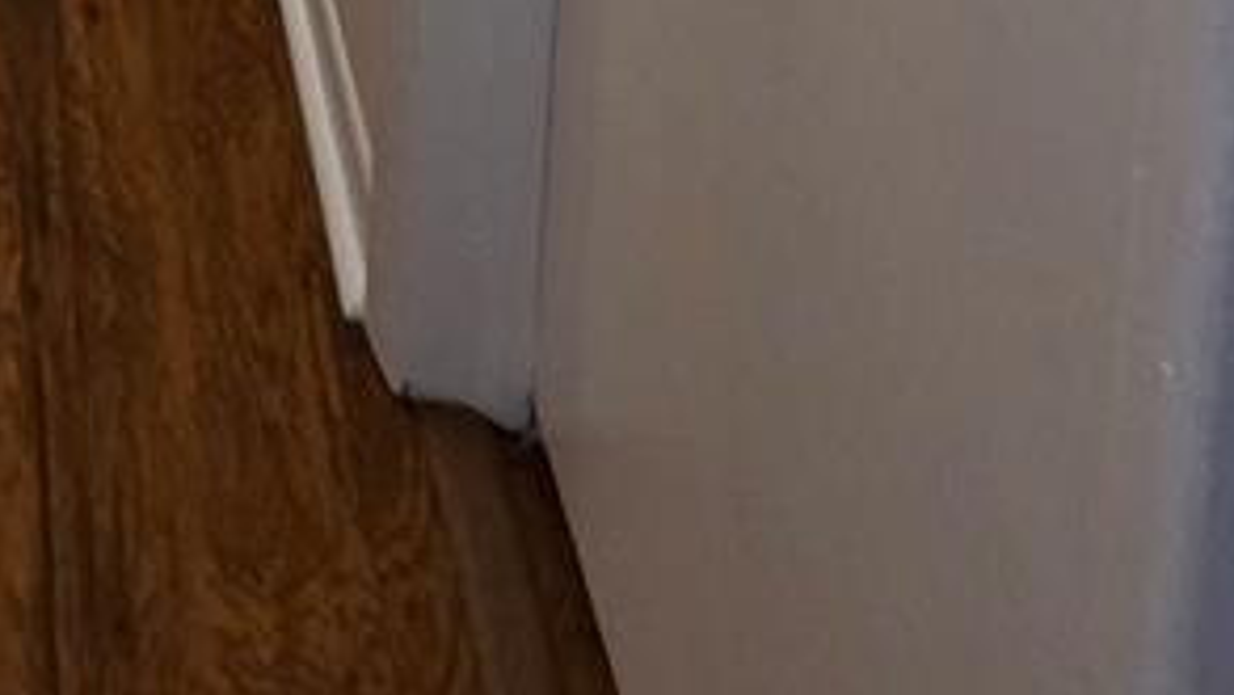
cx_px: -510
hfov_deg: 27.5
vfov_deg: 11.5
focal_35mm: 58
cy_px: -1390
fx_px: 1898
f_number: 1.9
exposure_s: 1/60
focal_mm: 2.2
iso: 160
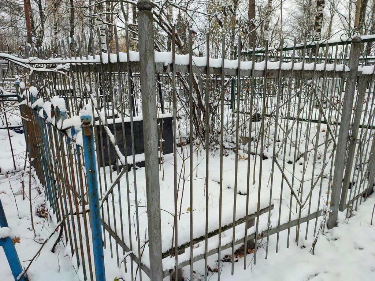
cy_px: 140
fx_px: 271
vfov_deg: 54.9
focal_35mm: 25
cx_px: 188
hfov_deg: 69.4
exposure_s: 1/100
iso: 87
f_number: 1.9
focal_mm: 6.04
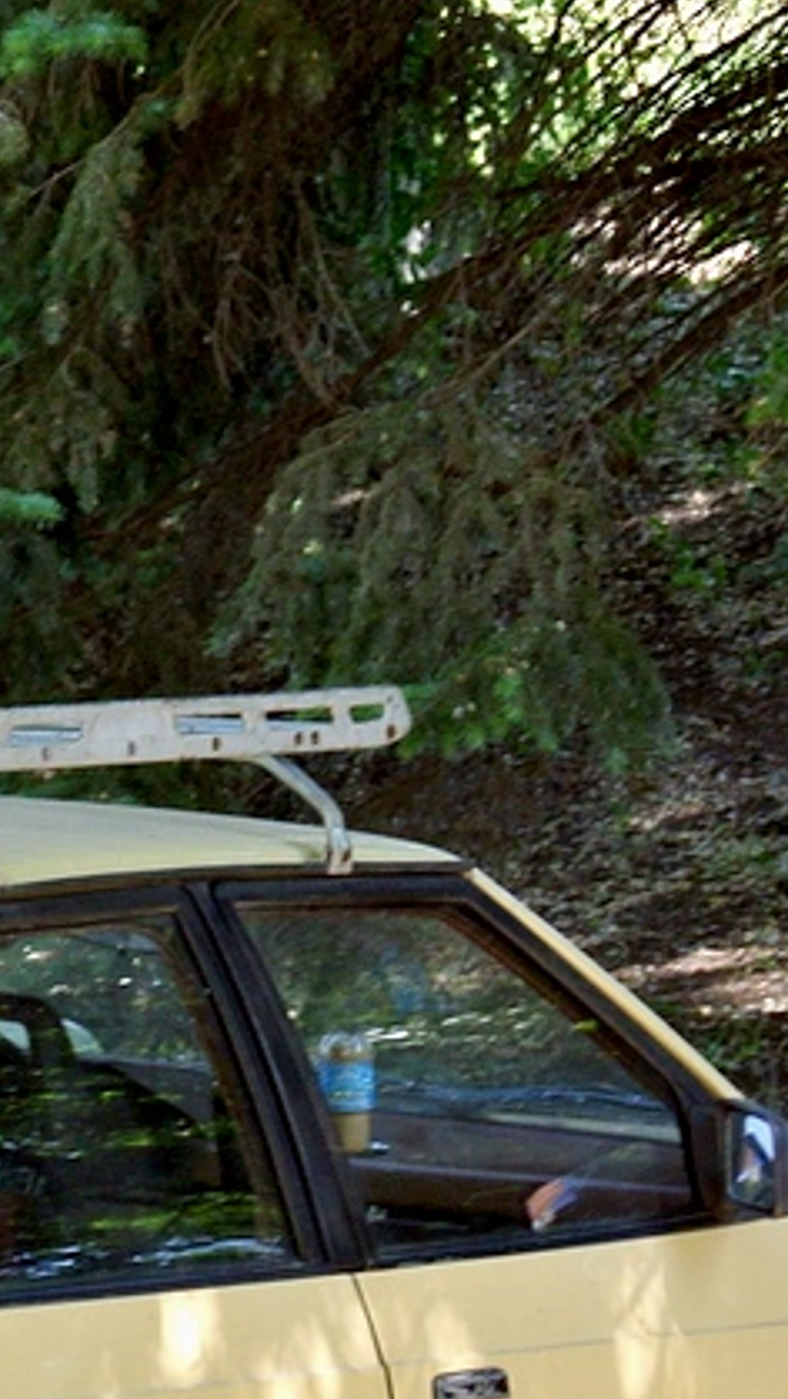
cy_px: 1022
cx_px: -157
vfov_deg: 7.9
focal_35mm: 273
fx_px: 10131
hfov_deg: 4.4
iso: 100
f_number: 3.8
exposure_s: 1/100
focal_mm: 33.9
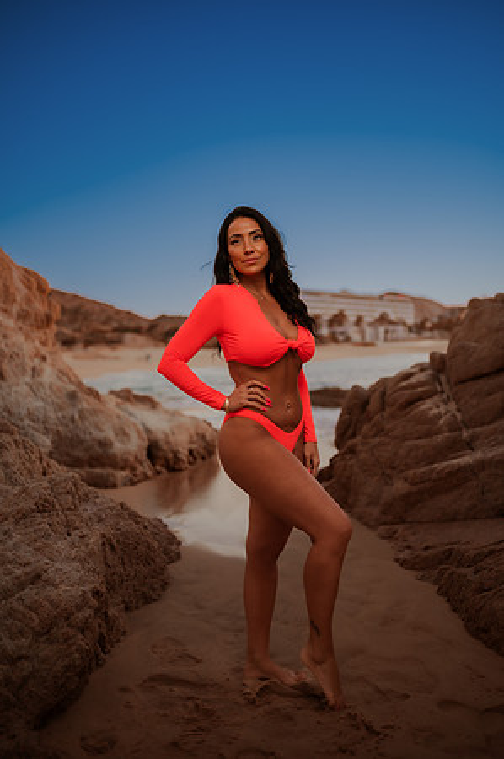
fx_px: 737
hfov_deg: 37.8
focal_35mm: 35
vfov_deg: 54.5
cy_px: 380
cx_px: 252
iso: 50
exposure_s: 1/100
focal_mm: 35
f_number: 1.8
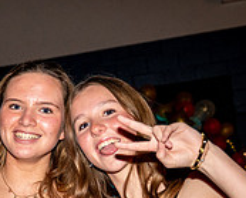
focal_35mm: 113
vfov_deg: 13.3
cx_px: -44
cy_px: 237
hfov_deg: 16.3
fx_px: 824
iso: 1250
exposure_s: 1/80
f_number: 4
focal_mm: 36
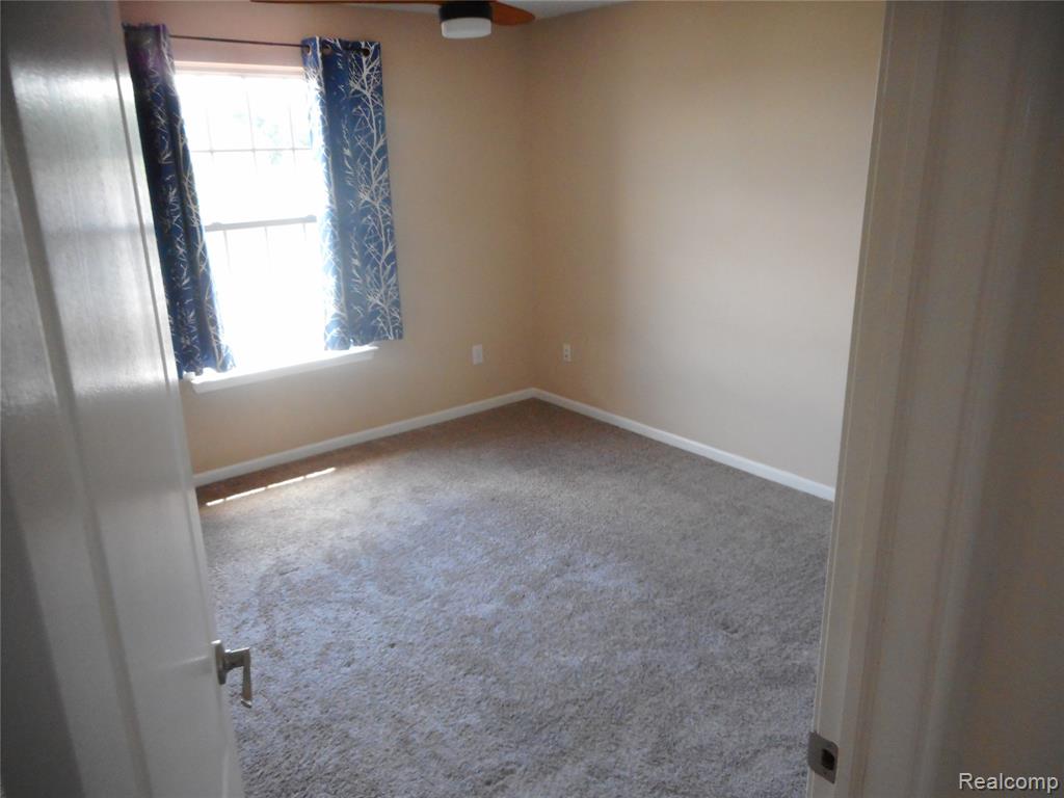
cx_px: 532
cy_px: 399
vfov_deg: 54.9
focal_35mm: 25
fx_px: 768
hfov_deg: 69.4
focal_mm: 4.5
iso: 400
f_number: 3.7
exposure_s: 1/30
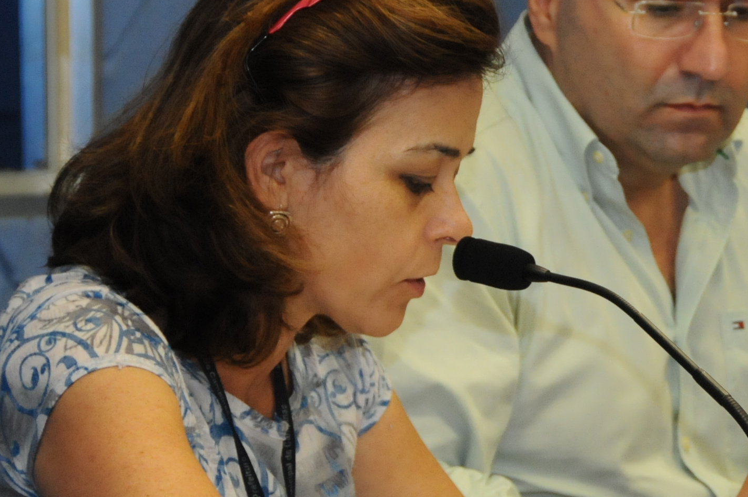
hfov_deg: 8.1
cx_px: 772
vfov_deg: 5.4
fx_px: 5253
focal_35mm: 253
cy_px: 208
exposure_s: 1/125
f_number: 5
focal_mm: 75
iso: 1600
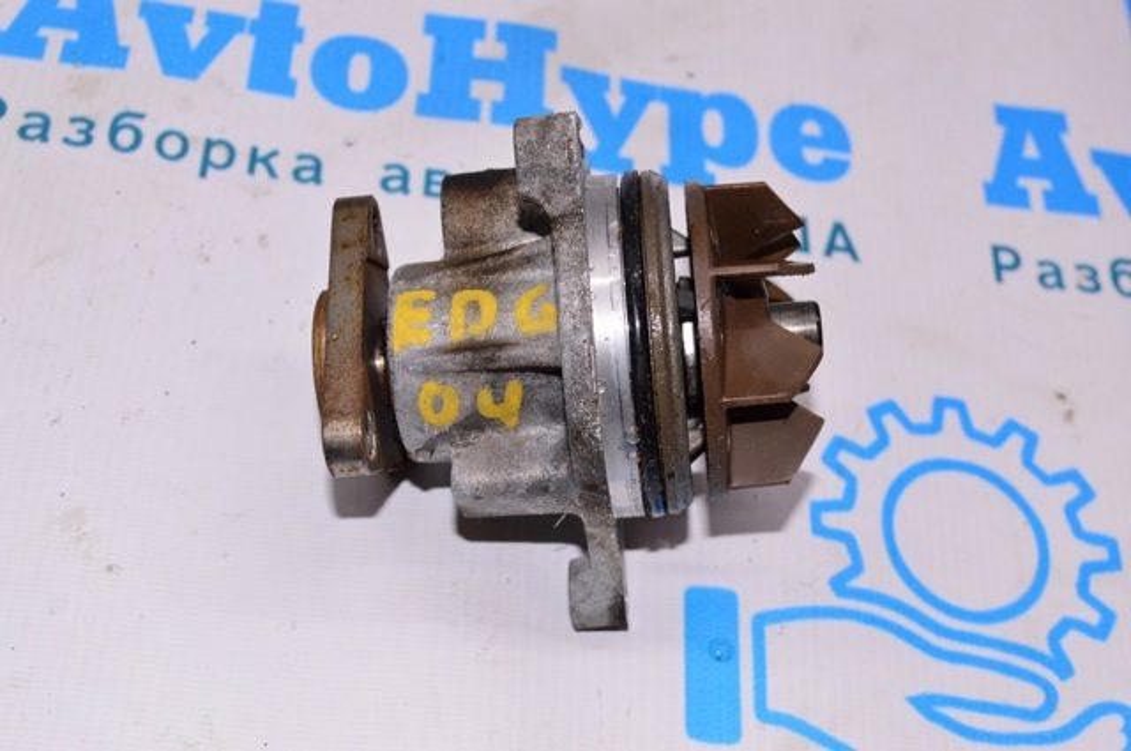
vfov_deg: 25.7
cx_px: 566
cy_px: 376
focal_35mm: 52
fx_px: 1647
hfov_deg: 37.9
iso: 1600
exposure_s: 1/200
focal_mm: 35
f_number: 8
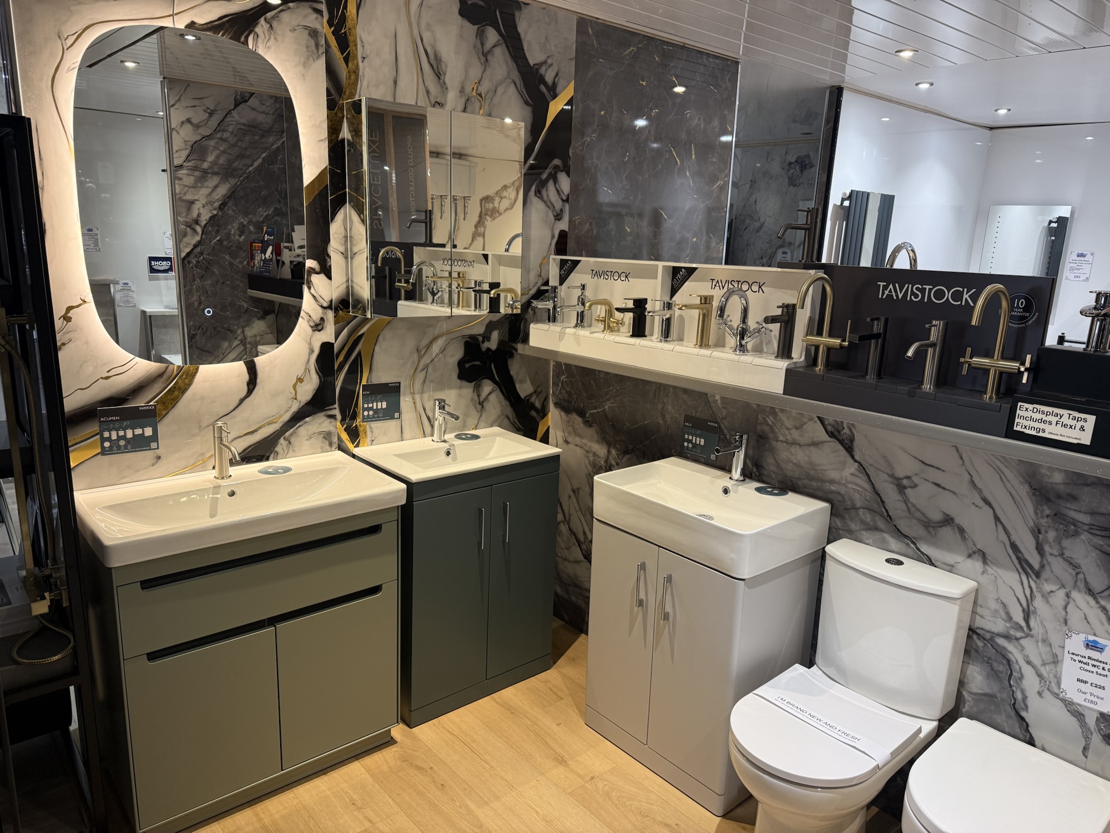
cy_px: 416
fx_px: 770
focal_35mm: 24
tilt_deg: -13.9
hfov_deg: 71.6
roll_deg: -2.3
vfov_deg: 56.8
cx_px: 555
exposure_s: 1/50
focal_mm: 6.76
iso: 160
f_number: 1.78
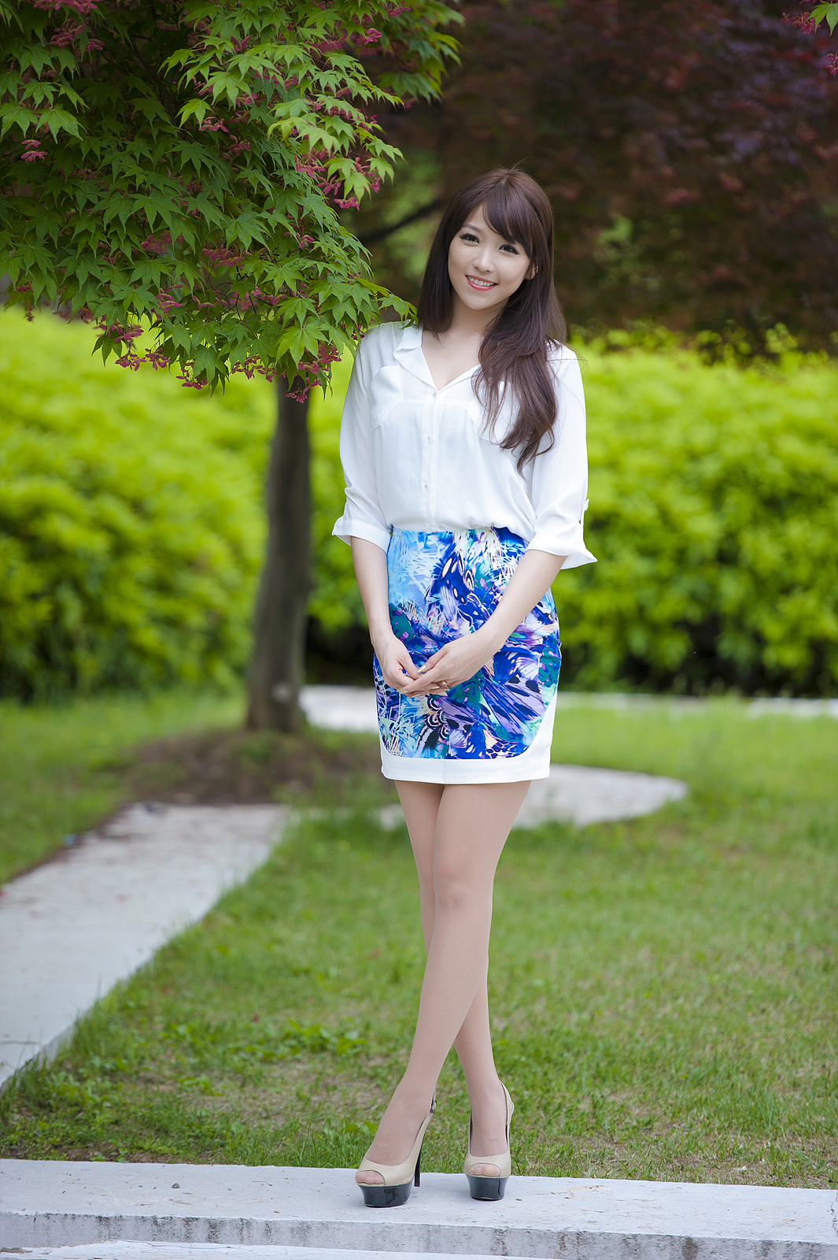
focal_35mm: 180
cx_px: 419
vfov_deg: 11.4
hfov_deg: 7.6
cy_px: 630
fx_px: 6291
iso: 200
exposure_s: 1/500
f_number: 2.8
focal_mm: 180
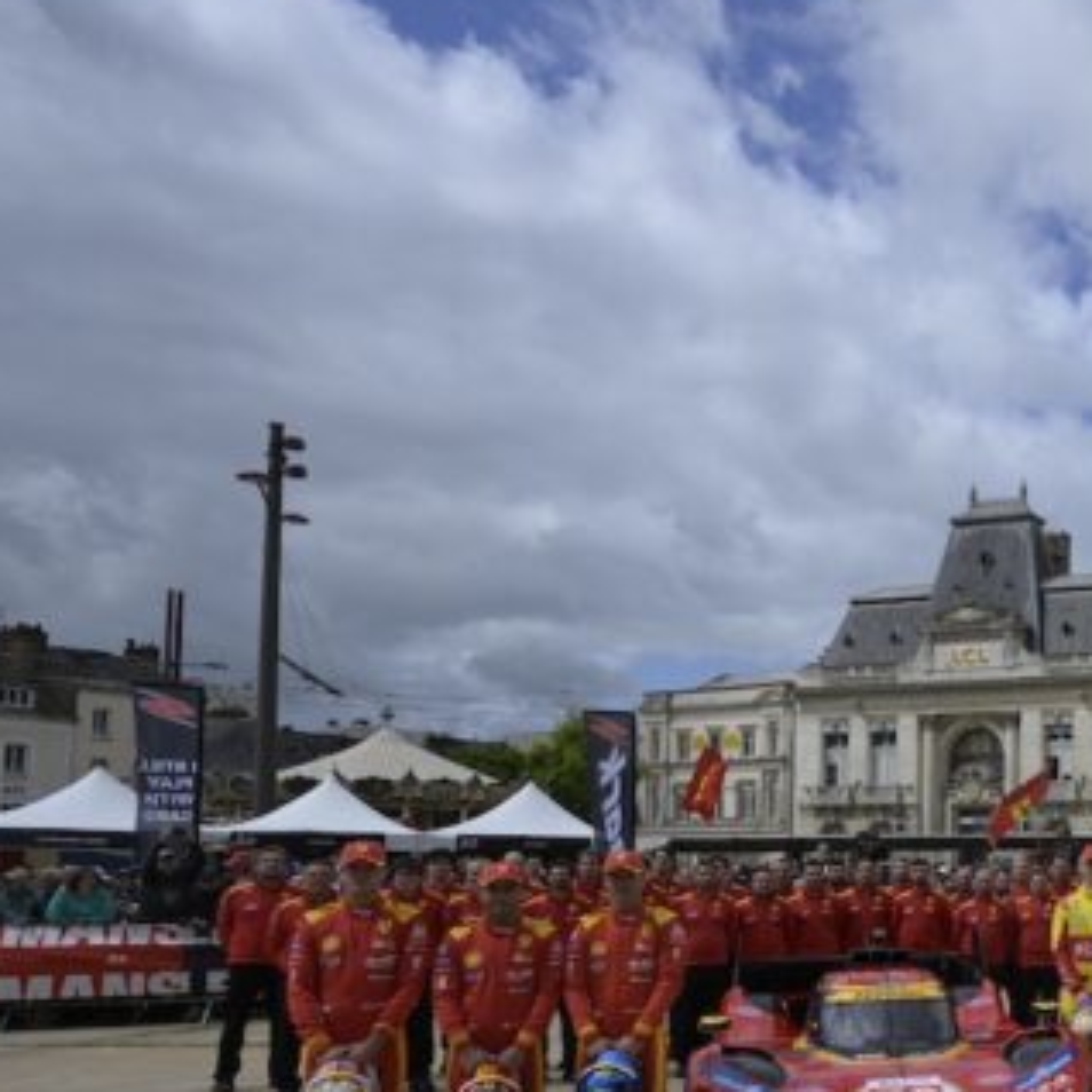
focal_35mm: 35
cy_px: 780
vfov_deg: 46.0
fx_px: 1249
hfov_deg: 35.9
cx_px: 1336
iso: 400
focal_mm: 16
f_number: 9
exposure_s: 1/1600
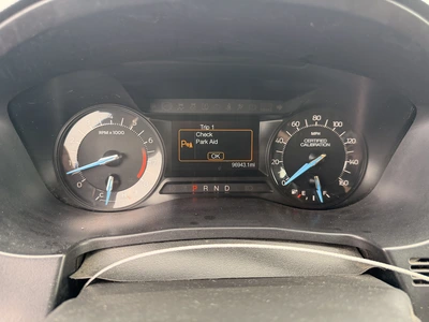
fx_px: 297
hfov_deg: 71.6
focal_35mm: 24
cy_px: 161
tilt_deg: -27.2
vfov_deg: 56.8
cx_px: 214
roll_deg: -1.0
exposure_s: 1/151
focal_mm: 6.76
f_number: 1.78
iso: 200
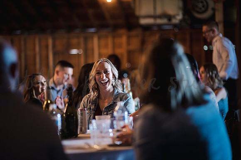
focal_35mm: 85
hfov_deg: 23.9
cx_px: 120
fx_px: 569
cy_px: 80
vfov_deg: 16.1
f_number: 1.6
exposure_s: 1/200
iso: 1250
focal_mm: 85
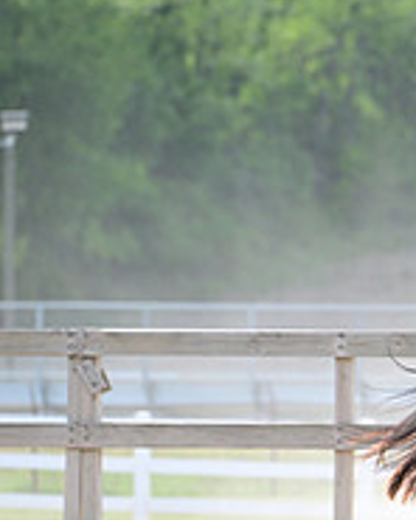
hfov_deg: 2.6
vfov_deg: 3.3
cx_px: 793
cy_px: 325
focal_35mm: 590
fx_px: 9080
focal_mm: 200
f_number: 4.5
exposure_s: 1/2000
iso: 1000
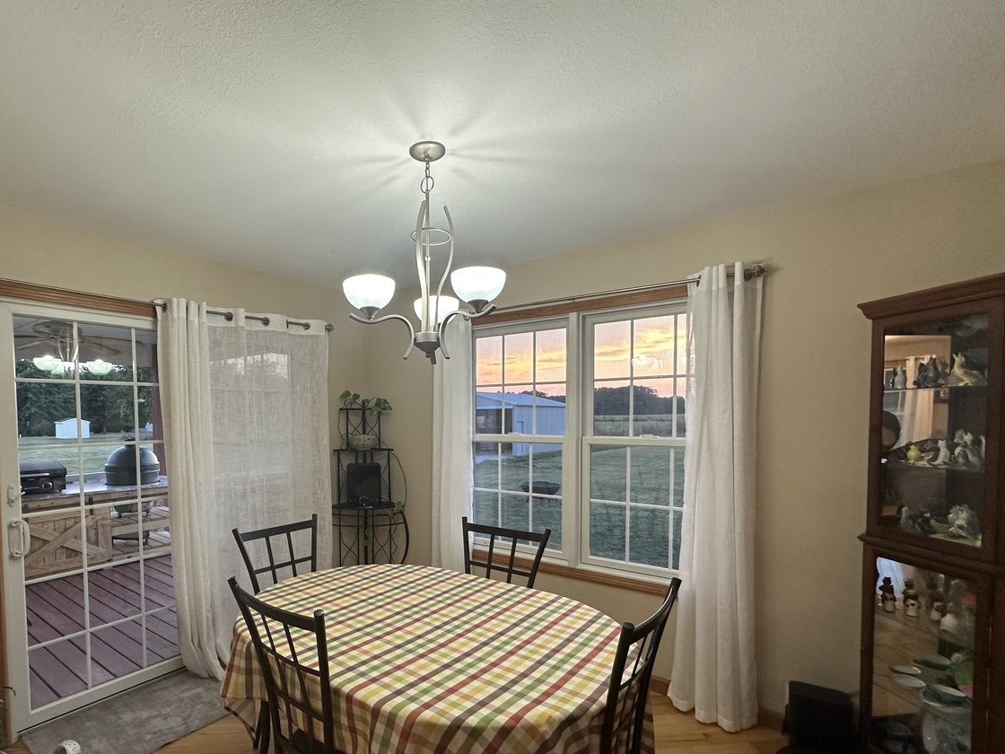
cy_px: 436
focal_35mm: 18
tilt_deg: -1.9
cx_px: 412
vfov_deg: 71.1
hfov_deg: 86.9
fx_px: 523
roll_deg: +1.5
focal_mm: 2.22
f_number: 2.2
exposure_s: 1/120
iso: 200
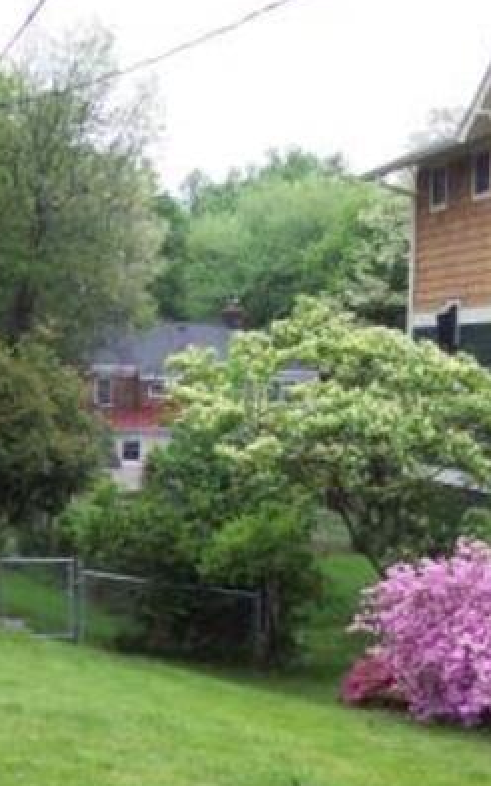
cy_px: 475
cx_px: 169
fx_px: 1500
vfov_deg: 29.3
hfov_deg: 18.5
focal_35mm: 70
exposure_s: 1/90
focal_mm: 8
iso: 100
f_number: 3.4
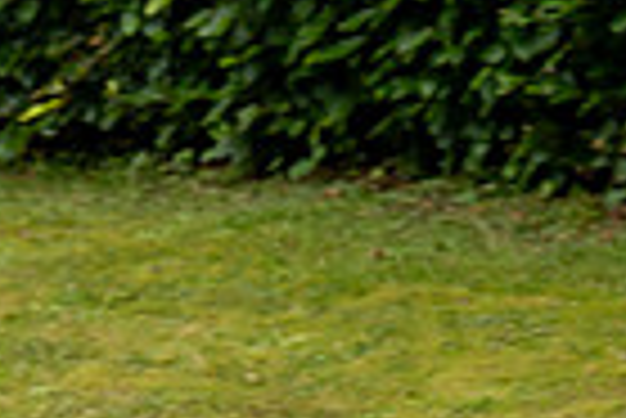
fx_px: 6545
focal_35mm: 376
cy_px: 70
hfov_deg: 5.4
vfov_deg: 3.7
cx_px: -476
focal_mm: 70
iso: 400
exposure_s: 1/640
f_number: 4.5
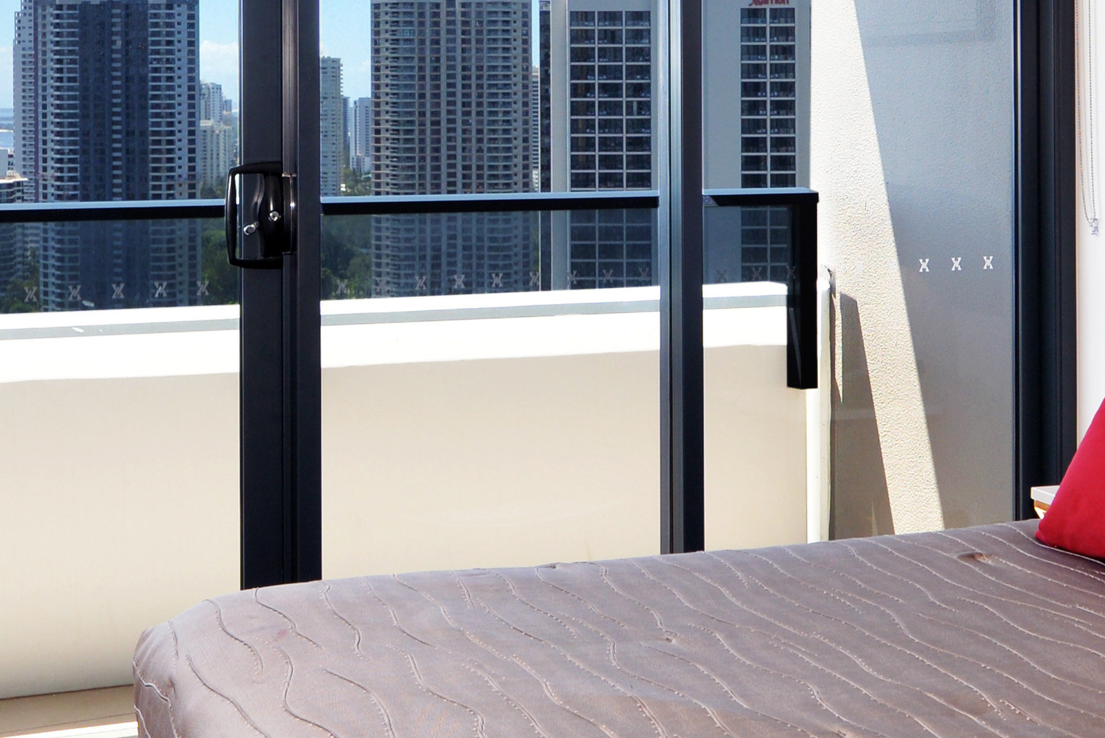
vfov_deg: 22.3
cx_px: 501
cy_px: 145
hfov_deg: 33.4
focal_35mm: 60
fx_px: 1842
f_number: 8
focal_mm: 16
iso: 400
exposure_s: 1/60
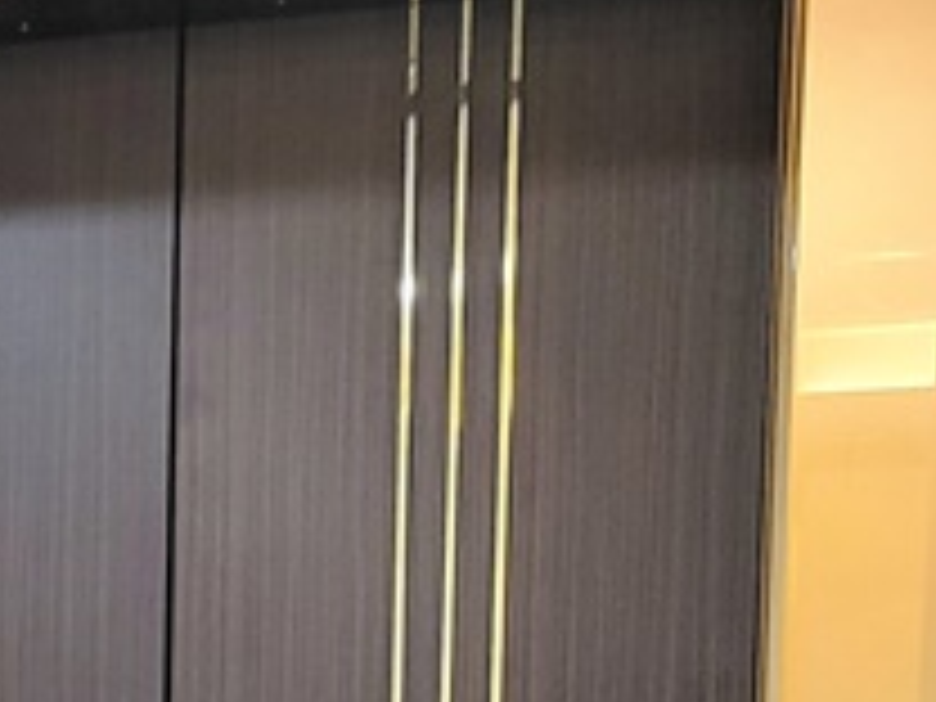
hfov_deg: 14.7
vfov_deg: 11.5
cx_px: -446
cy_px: 954
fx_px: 3380
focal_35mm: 125
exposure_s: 1/40
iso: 320
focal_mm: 5.4
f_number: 1.8
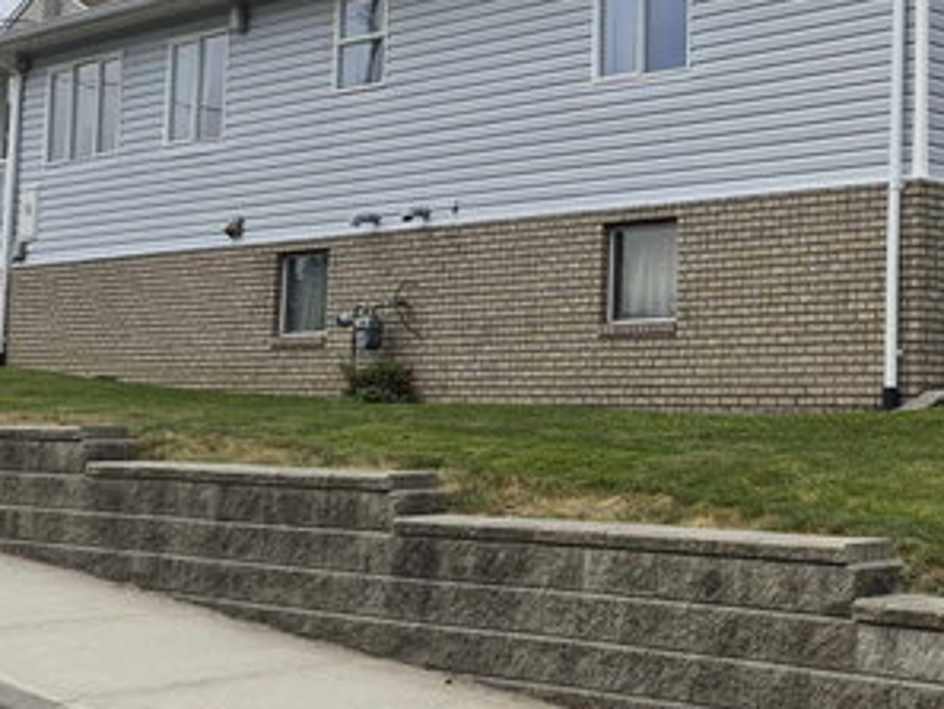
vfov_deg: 23.6
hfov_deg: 29.0
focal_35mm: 62
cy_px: 261
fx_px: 1691
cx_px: 963
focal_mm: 5.4
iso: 80
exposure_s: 1/6048
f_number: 1.8
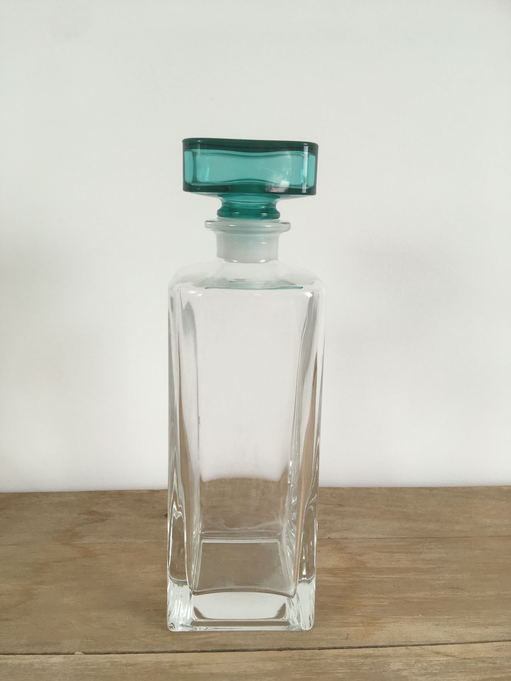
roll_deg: -2.4
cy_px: 340
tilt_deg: -12.2
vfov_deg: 61.7
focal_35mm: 29
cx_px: 256
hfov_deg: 48.2
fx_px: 571
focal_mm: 4.15
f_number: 2.2
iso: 32
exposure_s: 1/50
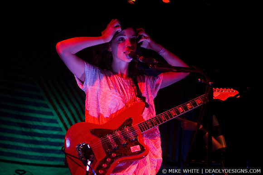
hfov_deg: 37.9
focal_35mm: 52
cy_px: 88
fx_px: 383
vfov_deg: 25.7
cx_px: 132
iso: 1600
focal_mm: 35
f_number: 3.2
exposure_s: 1/60
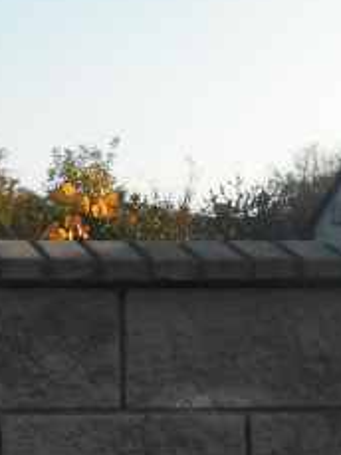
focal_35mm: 92
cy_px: 234
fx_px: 1207
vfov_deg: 21.3
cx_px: -172
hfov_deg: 14.9
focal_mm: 4.6
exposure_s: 1/400
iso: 80
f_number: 3.2
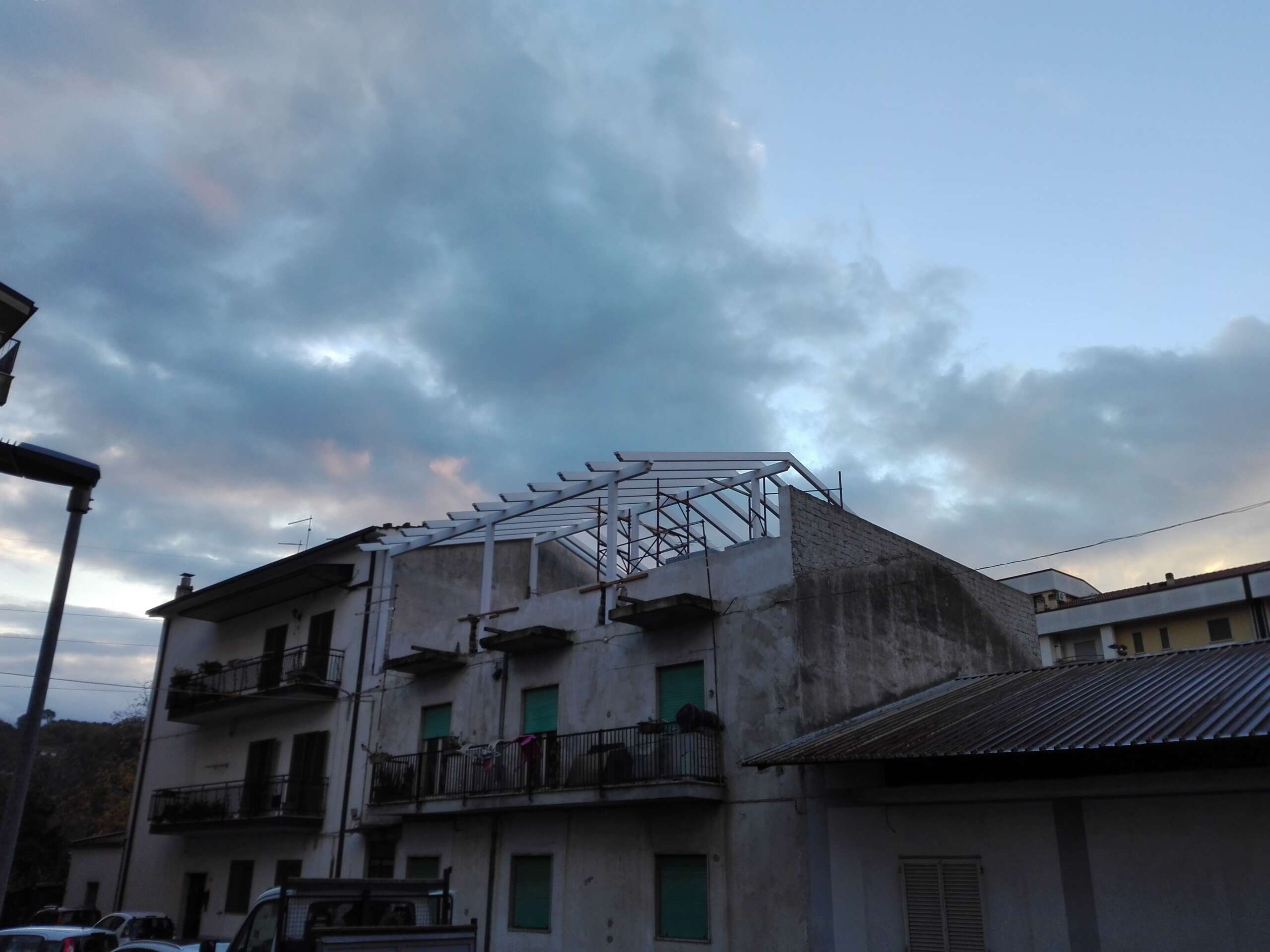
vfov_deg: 51.4
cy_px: 476
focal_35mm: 27
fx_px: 991
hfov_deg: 65.3
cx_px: 635
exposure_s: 1/163
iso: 100
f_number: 2
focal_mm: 3.79
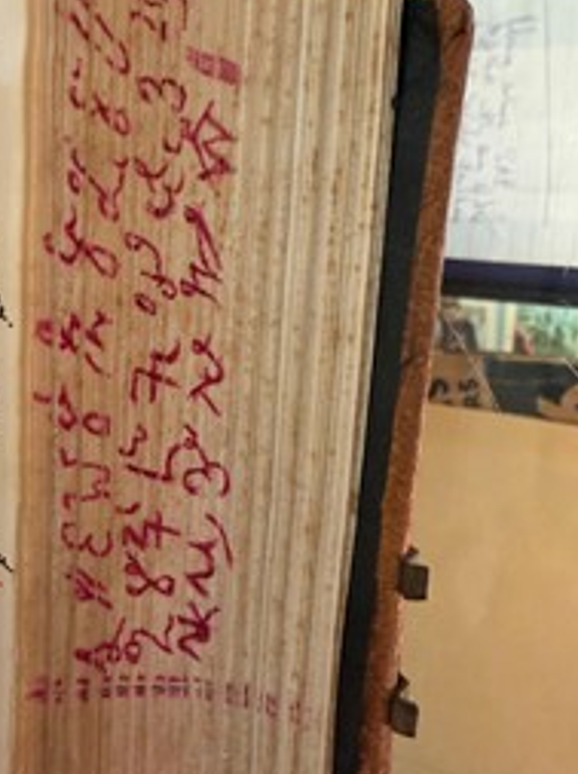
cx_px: 217
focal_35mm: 38
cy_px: 428
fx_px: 848
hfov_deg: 37.4
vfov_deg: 49.0
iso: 250
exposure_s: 1/100
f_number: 2.2
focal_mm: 2.22
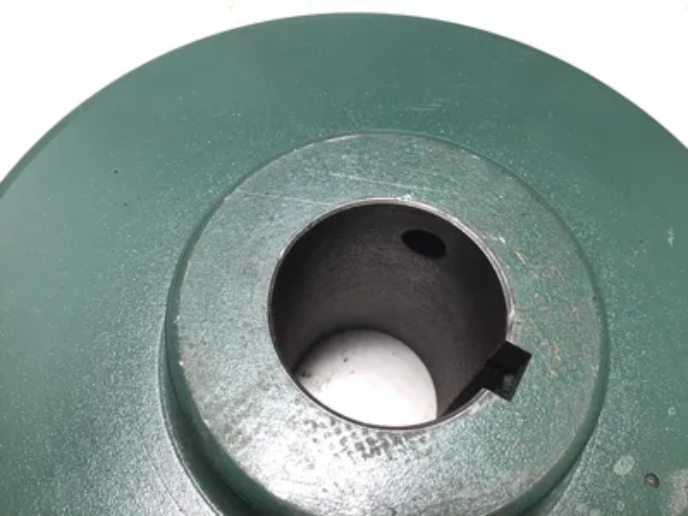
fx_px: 616
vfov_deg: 45.4
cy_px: 258
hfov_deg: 58.4
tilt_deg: -64.9
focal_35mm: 31
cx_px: 344
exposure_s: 1/60
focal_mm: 3.3
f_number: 2.4
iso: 25
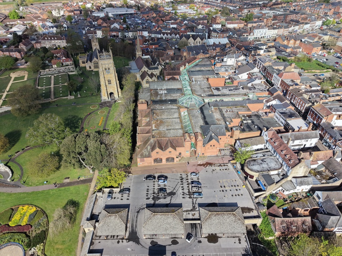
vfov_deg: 56.8
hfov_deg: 71.6
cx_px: 171
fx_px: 237
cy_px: 128
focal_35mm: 24
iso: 300
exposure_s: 1/5000
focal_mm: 8.67
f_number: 1.8
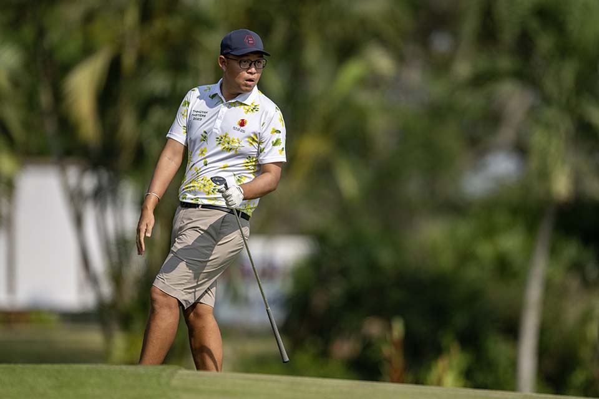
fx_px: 6655
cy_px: 200
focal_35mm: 400
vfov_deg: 3.4
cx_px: 300
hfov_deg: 5.2
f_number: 2.8
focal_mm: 400
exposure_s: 1/2500
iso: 140
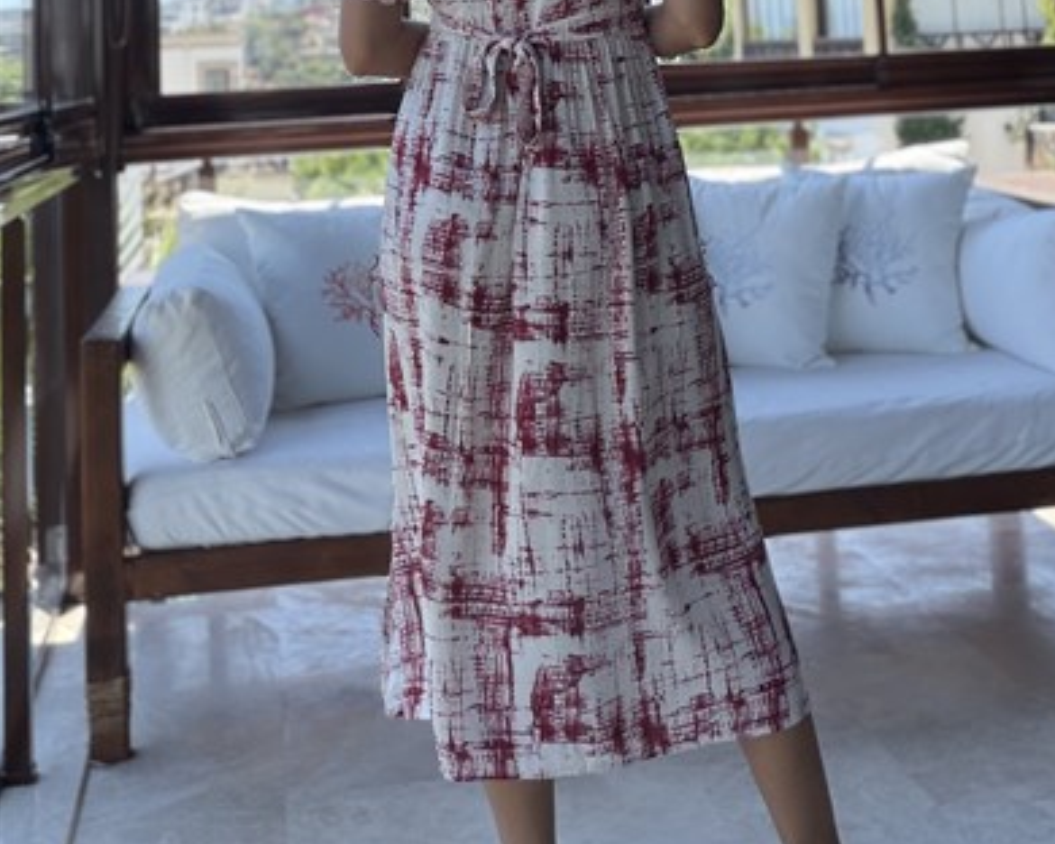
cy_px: 229
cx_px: 538
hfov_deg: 45.8
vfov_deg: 36.6
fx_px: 1249
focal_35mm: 40
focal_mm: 2.71
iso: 25
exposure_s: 1/619
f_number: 1.9
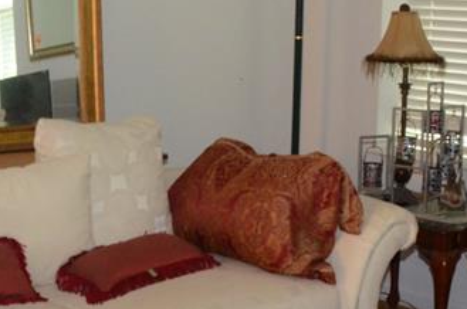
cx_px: 18
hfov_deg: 23.4
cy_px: 45
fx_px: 1088
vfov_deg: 16.0
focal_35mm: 84
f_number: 4
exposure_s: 1/60
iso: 2200
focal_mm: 18
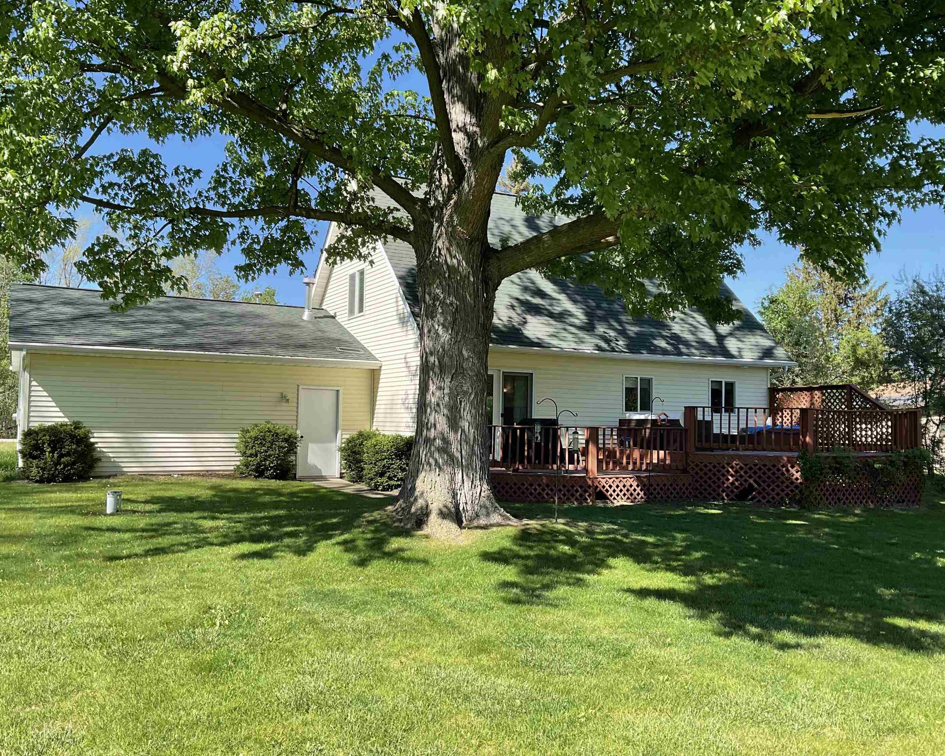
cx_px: 471
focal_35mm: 31
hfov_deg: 57.2
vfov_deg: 47.1
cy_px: 373
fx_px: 867
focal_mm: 3
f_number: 1.8
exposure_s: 1/709
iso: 16
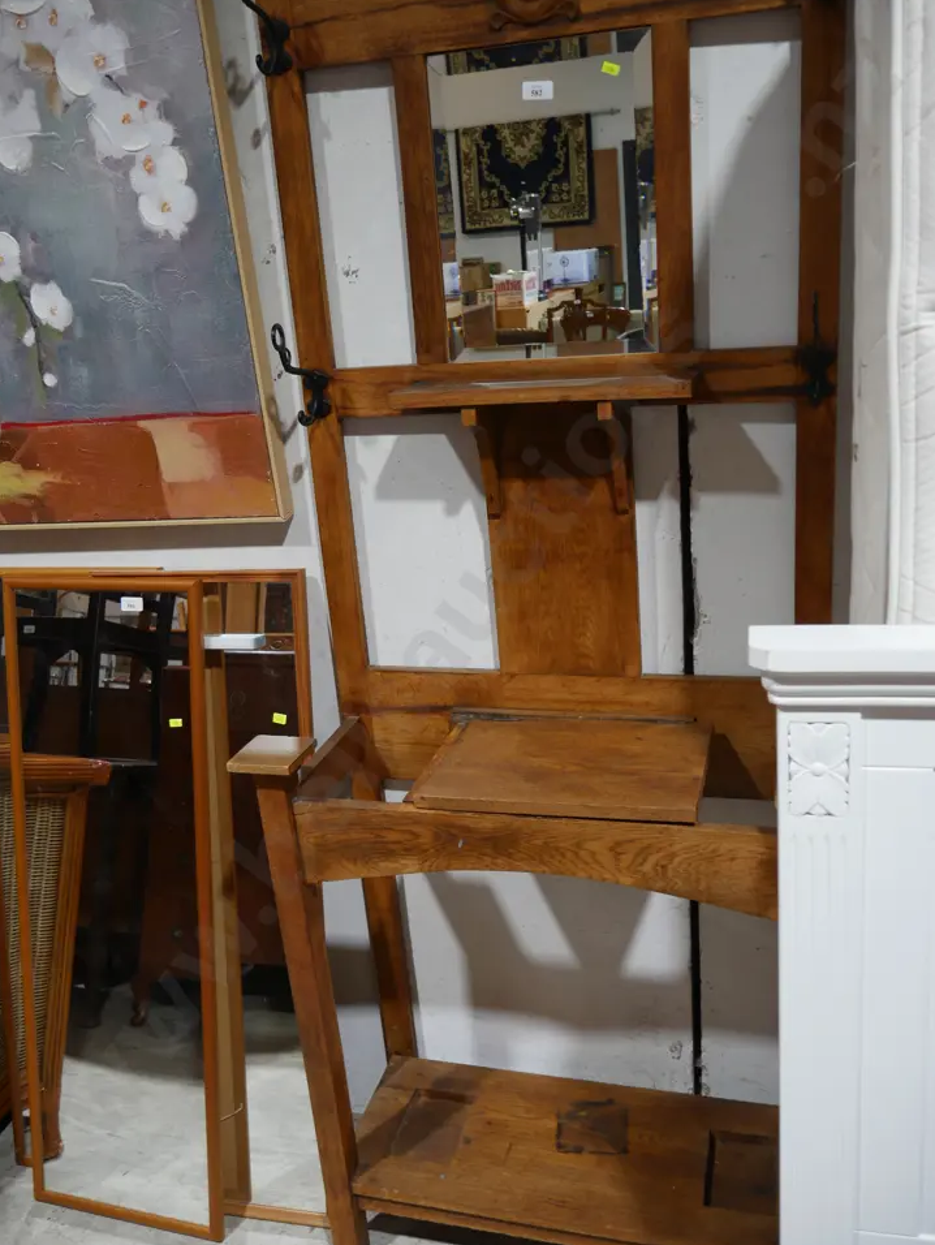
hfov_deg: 46.8
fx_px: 1079
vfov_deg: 59.9
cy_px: 598
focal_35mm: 30
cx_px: 480
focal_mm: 14
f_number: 3.5
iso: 250
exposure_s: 1/60
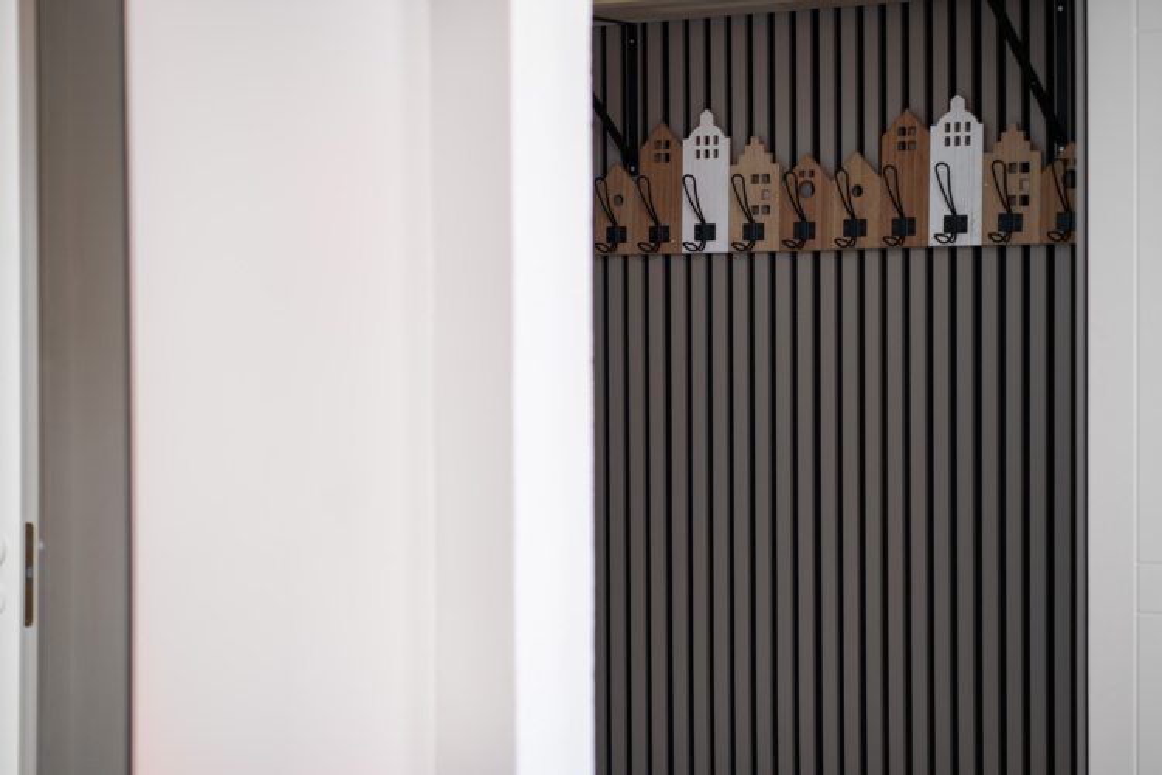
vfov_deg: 16.1
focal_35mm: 85
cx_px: 581
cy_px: 388
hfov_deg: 23.9
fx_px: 2743
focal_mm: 85
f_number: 2.8
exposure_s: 2
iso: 400
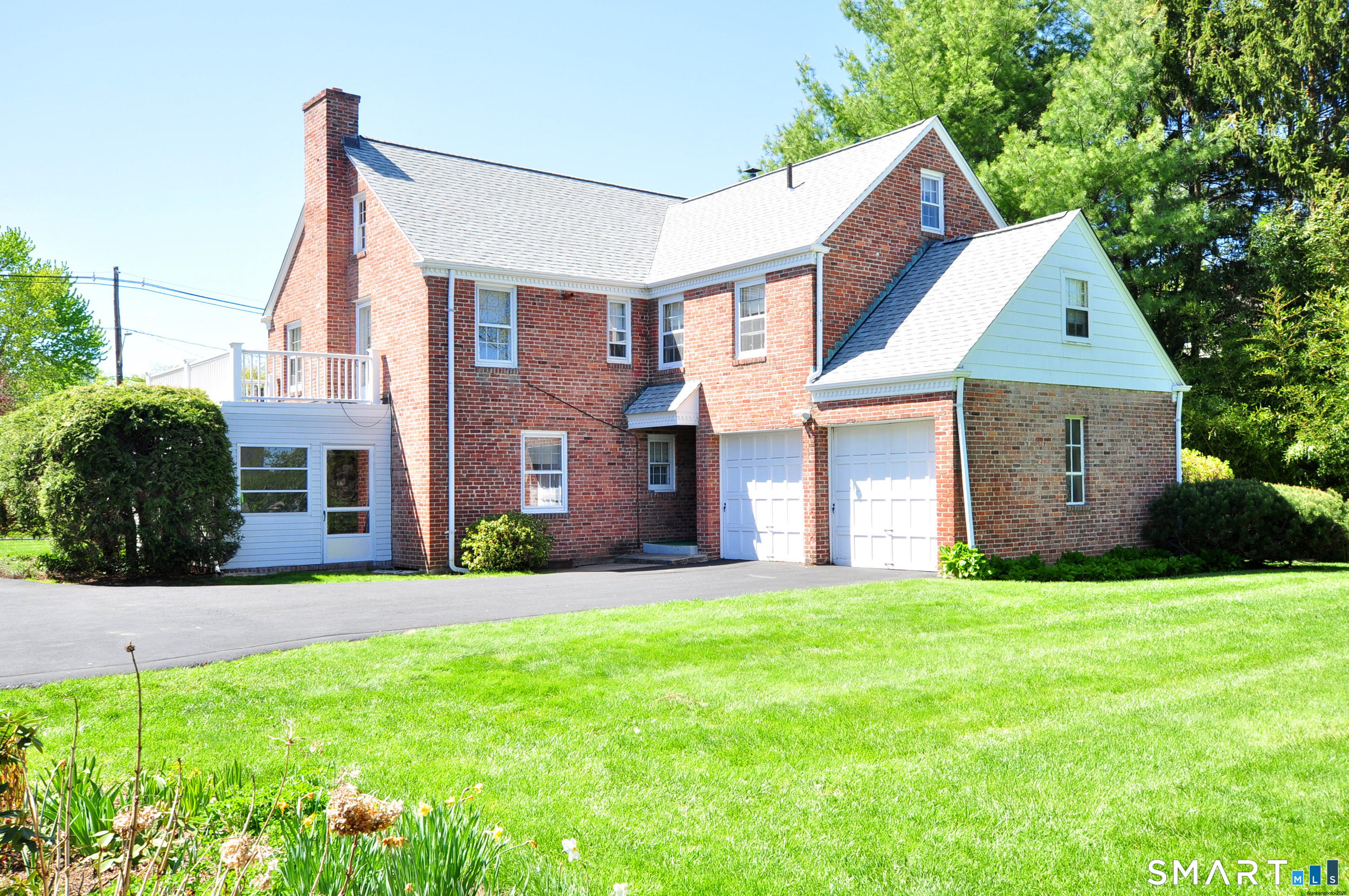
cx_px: 674
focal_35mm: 30
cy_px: 448
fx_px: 1123
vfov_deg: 43.5
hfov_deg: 62.0
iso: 200
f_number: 8
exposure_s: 1/100
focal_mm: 20
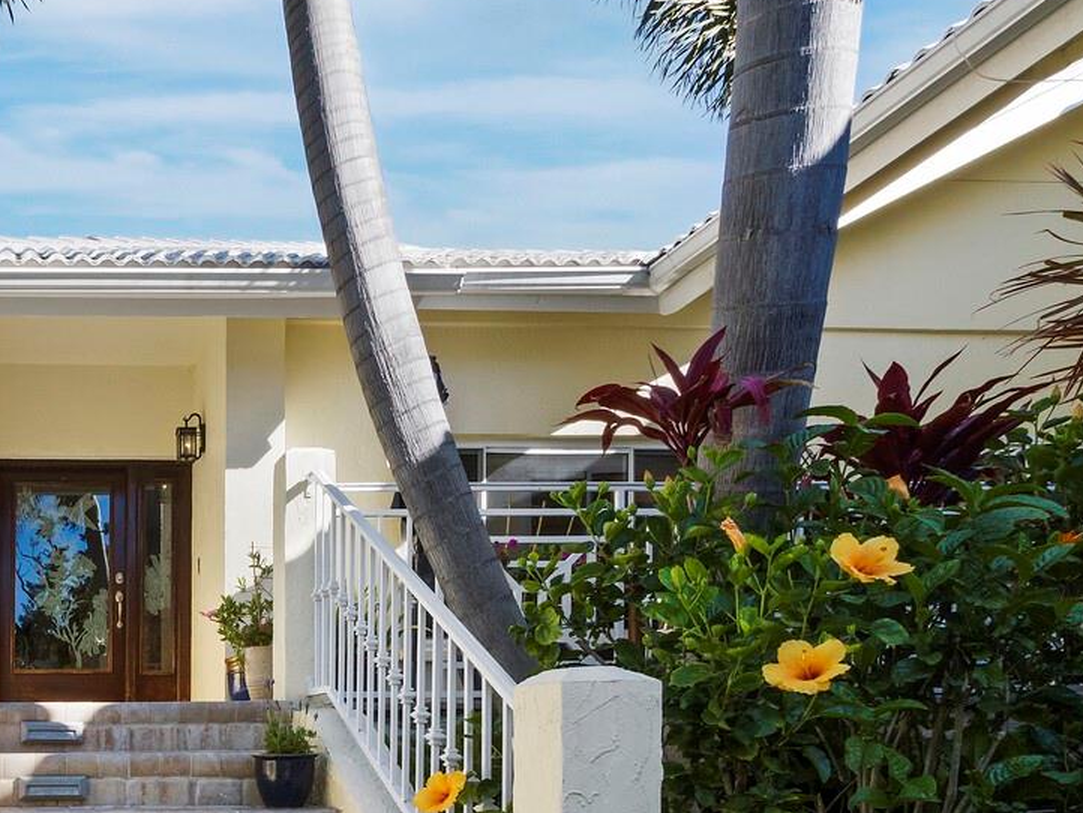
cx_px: 57
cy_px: 734
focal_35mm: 31
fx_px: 970
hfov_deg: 50.0
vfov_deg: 41.8
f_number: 11
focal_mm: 7
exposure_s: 1/160
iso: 400
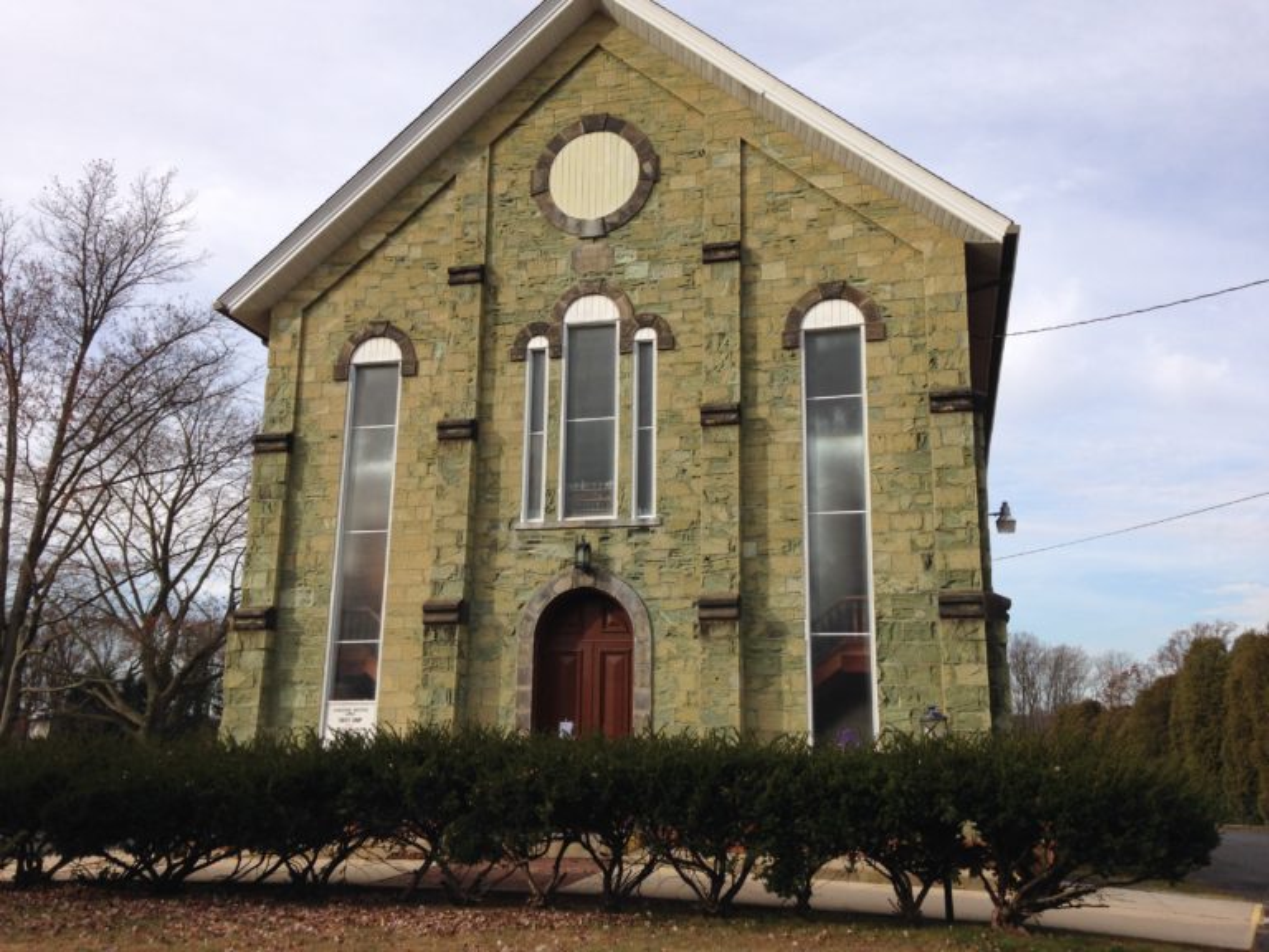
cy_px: 476
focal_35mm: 33
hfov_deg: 55.4
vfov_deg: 42.9
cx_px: 634
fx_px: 1210
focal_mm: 4.12
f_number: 2.4
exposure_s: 1/1022
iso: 50
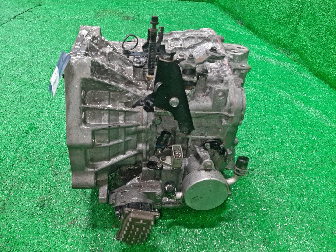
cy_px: 126
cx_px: 168
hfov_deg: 67.3
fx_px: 252
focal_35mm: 26
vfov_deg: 53.1
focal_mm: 3.93
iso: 146
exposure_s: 1/50
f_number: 1.7
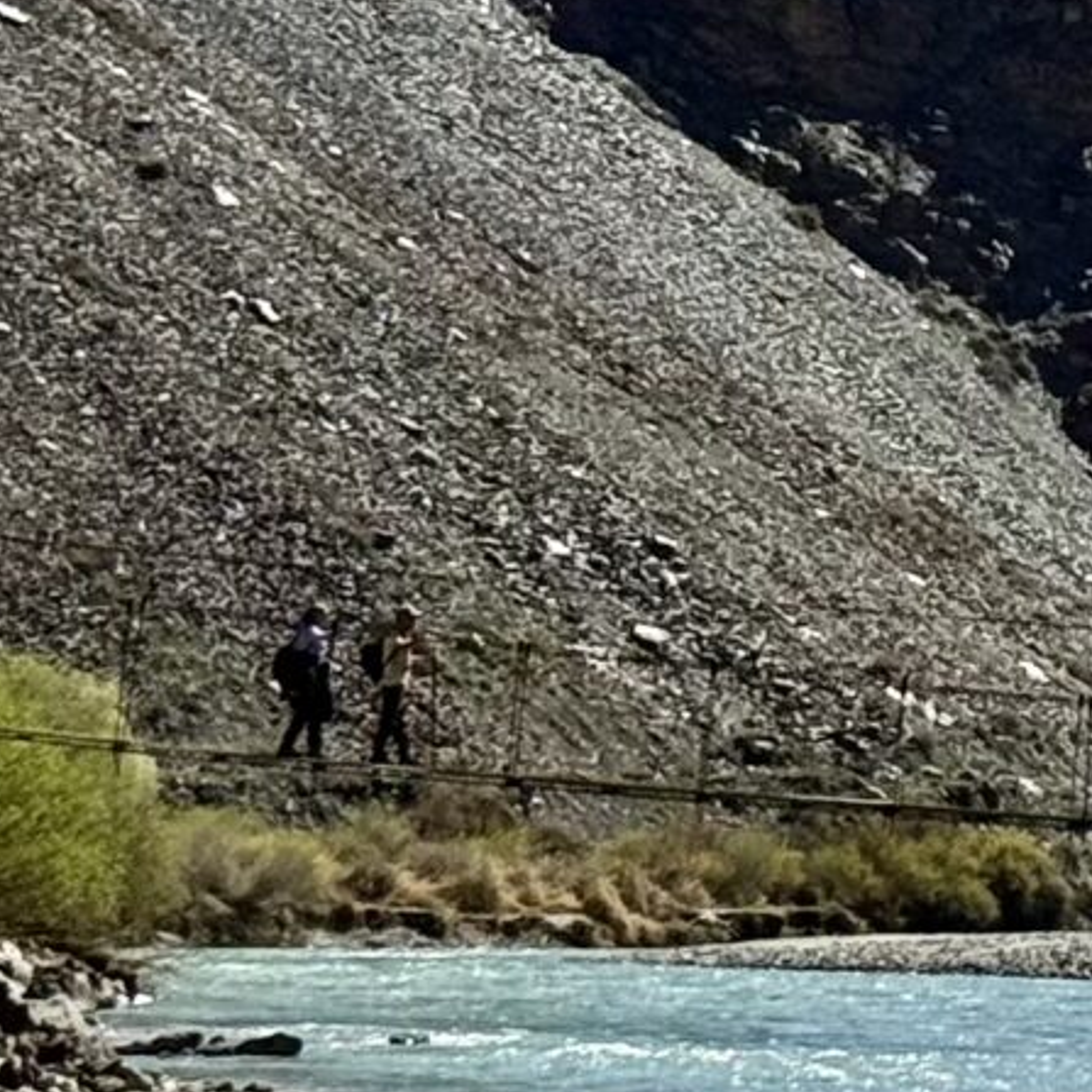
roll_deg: -0.4
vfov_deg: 7.1
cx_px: 2736
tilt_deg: +9.2
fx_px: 8673
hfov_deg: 6.8
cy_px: -682
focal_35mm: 243
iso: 64
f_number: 1.78
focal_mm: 6.76
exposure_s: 1/7143
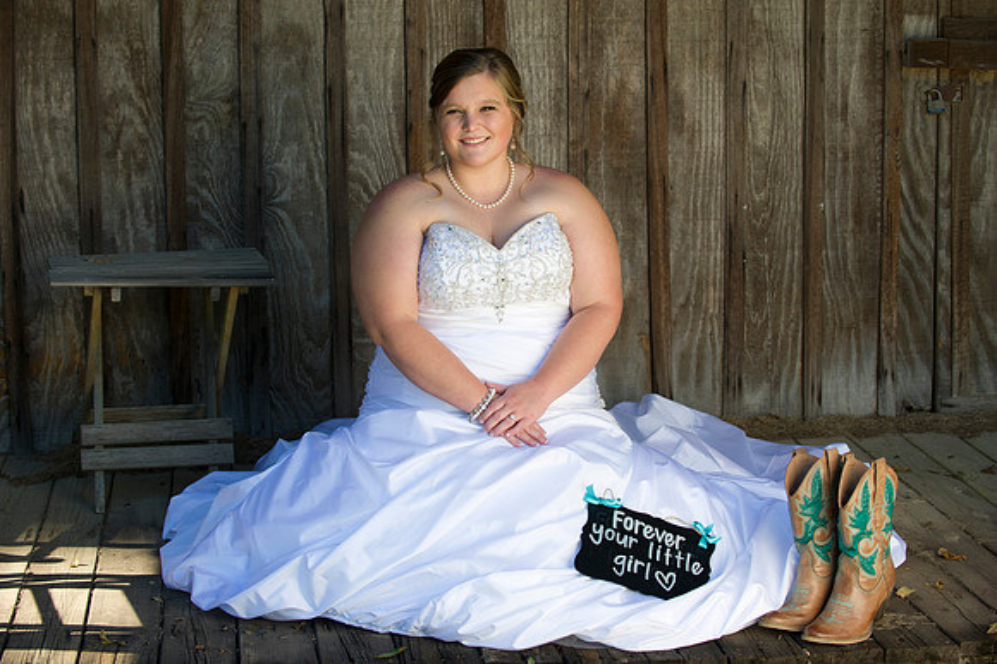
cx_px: 498
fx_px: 1937
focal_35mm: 70
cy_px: 332
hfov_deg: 28.9
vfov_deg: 19.4
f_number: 4.5
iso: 200
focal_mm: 70
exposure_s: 1/160
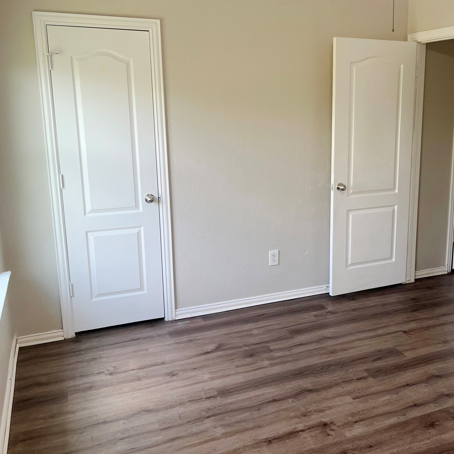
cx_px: 299
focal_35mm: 35
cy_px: 209
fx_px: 519
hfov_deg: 46.5
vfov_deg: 47.2
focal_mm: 5.1
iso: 64
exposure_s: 1/120
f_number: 1.6
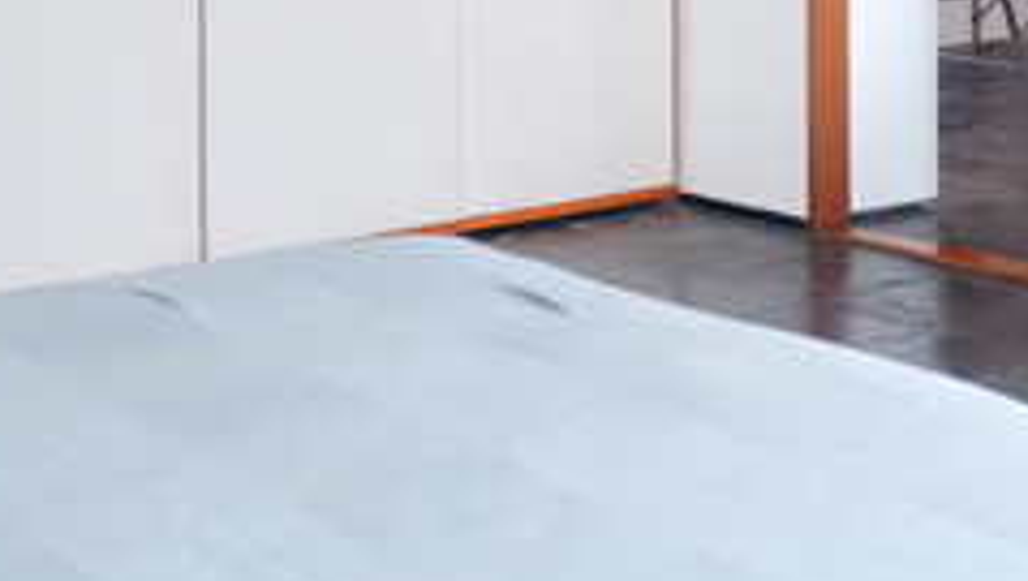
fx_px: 2292
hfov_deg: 24.7
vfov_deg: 13.8
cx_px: 886
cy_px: -219
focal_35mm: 84
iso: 200
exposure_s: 1/60
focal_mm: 21.1
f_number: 4
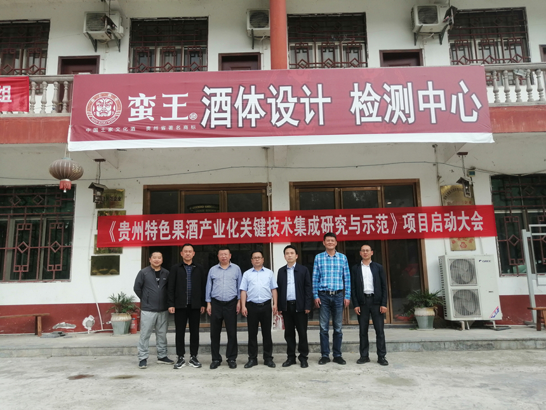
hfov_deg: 65.3
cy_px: 205
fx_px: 426
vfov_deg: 51.4
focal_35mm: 27
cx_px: 273
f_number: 1.8
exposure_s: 1/409
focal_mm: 3.88
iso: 50
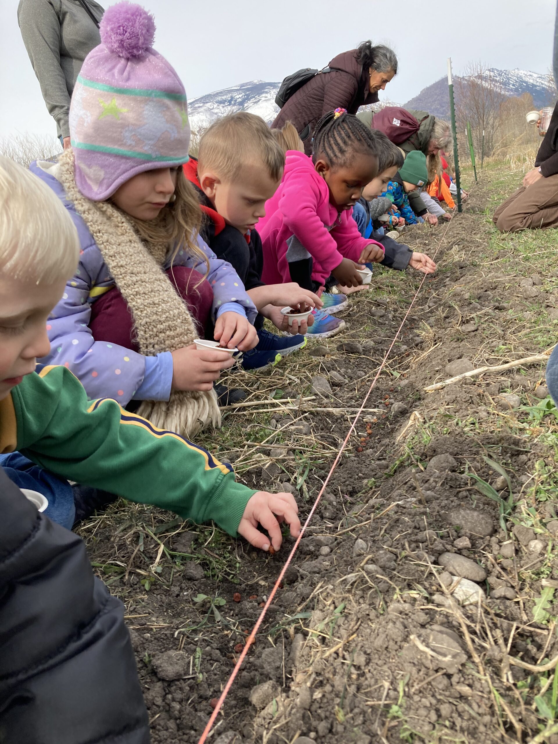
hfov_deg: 49.7
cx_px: 279
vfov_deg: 63.4
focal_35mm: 28
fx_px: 602
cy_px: 372
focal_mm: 3.99
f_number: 1.8
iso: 20
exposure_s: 1/408
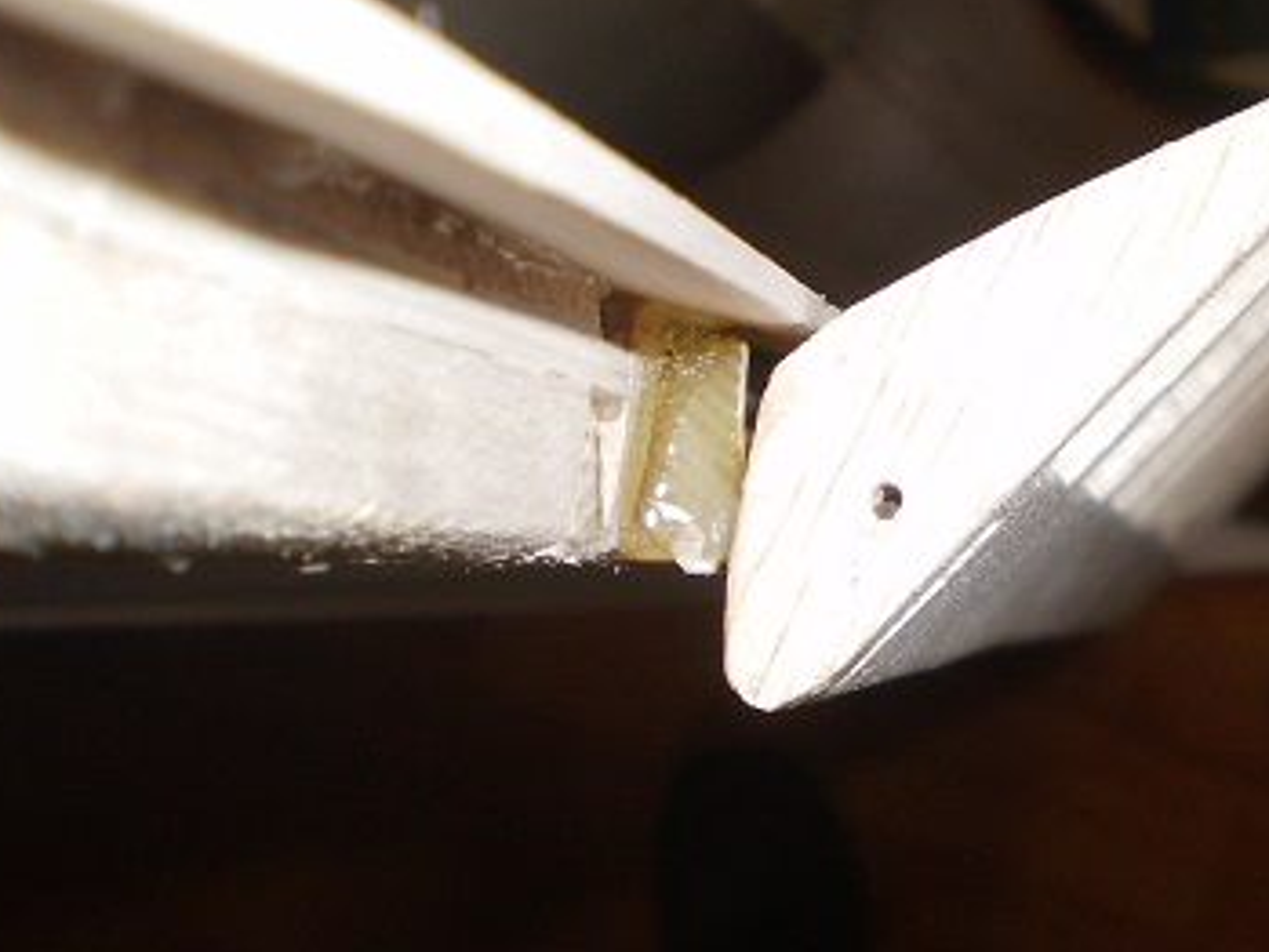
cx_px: 876
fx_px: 2420
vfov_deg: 22.3
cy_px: 436
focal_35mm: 66
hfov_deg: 29.1
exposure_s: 1/30
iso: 125
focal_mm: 6.3
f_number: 3.1
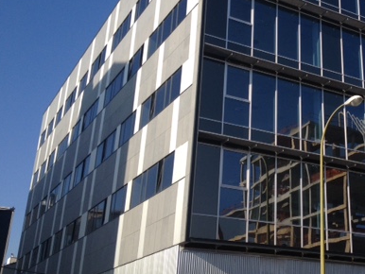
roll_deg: +0.8
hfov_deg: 32.2
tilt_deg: +23.4
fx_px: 612
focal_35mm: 58
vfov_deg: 25.2
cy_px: 95
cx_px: 296
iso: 50
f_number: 2.4
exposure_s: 1/1453
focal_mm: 4.28
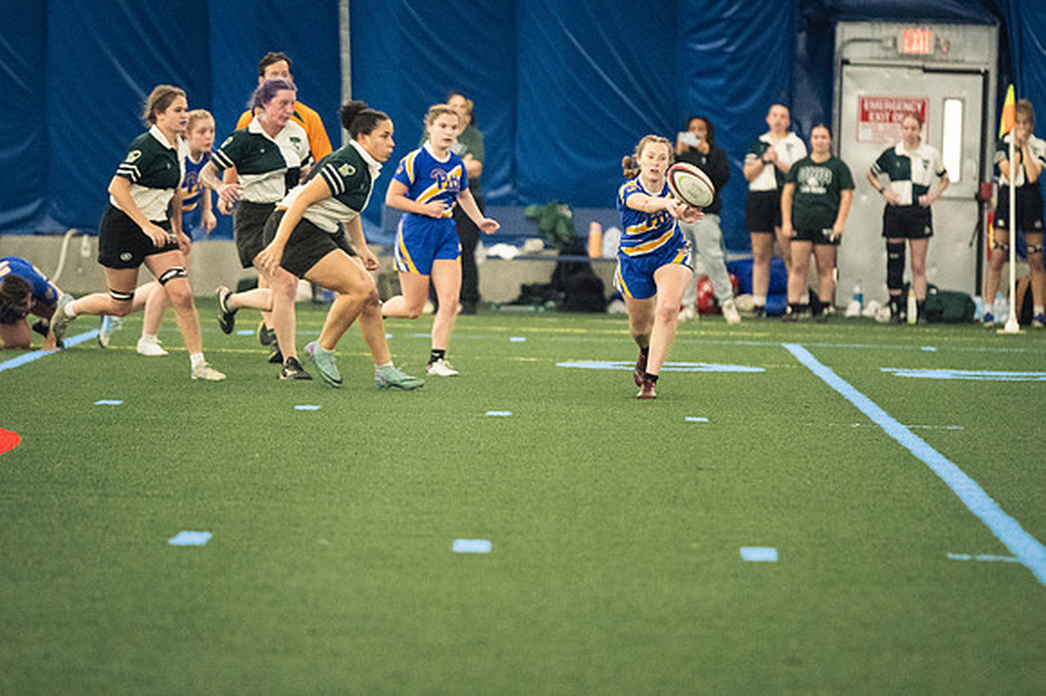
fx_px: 8711
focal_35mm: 300
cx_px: 523
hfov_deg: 6.9
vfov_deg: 4.6
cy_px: 348
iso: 11400
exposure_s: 1/500
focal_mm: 200
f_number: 2.8
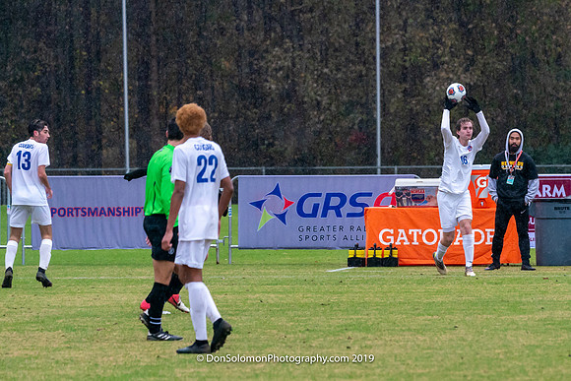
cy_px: 185
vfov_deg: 3.2
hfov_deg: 4.8
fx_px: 6852
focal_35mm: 432
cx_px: 505
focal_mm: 244
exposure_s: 1/1000
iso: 3200
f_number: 5.6
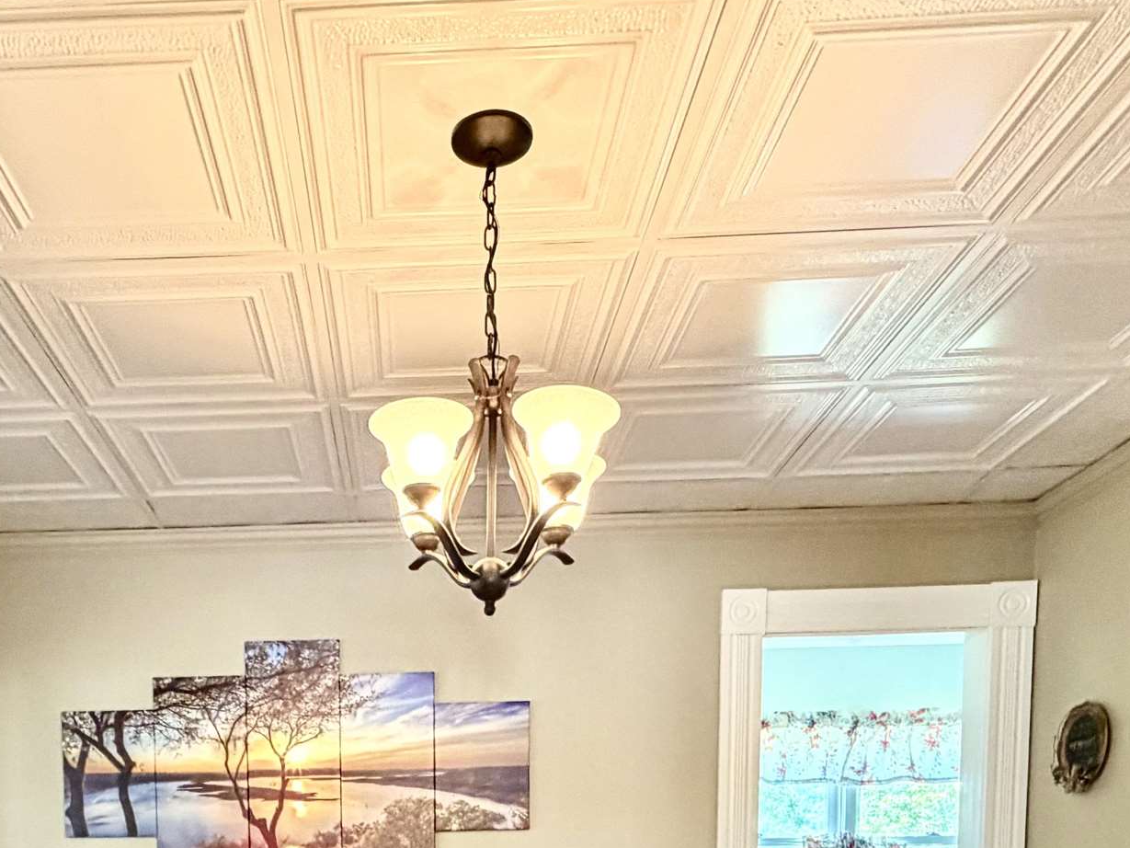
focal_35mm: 35
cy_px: 1020
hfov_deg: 51.5
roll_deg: +0.8
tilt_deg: -5.9
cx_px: 360
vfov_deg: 33.2
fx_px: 1143
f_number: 2.2
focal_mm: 2.22
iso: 320
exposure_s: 1/60
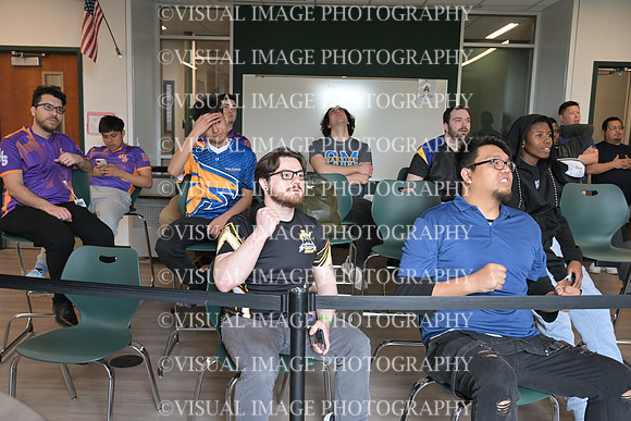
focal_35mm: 32
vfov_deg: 40.6
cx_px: 316
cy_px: 210
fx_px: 570
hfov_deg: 58.0
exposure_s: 1/125
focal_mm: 32.5
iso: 2000
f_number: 4
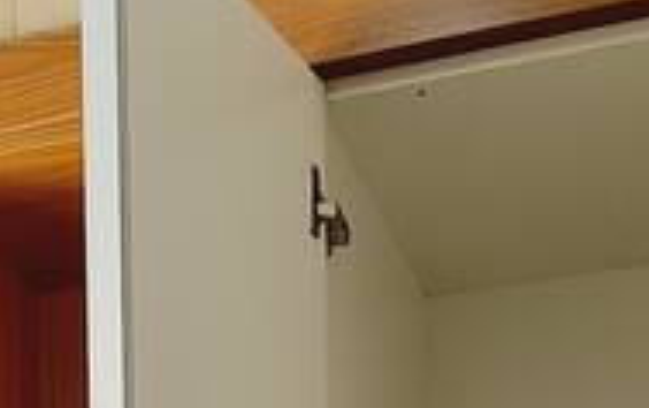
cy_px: 1058
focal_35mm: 79
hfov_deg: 25.6
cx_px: 124
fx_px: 1399
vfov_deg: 12.2
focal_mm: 2.2
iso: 50
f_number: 2.2
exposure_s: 1/151
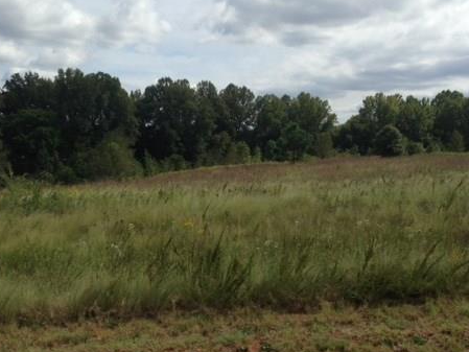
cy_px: 197
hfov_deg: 40.4
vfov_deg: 30.9
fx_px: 637
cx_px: 218
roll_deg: +1.7
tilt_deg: -3.1
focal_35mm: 47
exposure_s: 1/2088
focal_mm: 4.12
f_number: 2.4
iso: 50
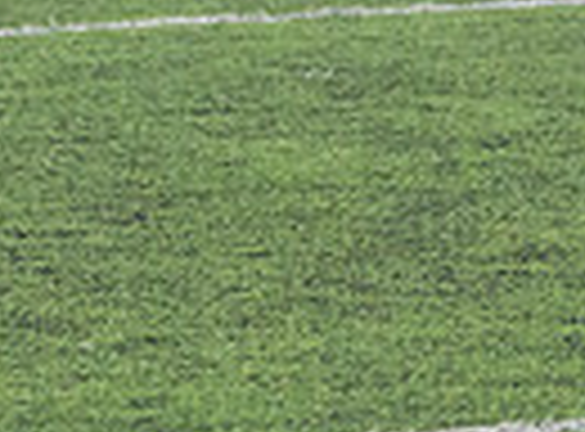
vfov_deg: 1.3
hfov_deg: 1.8
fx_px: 18403
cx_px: 948
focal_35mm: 1095
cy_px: -547
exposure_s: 1/1250
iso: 2500
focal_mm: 169
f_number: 5.6
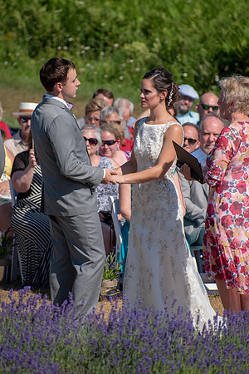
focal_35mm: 360
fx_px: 3735
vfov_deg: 5.7
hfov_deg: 3.8
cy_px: 187
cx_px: 124
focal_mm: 240
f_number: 6
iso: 280
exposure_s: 1/2000
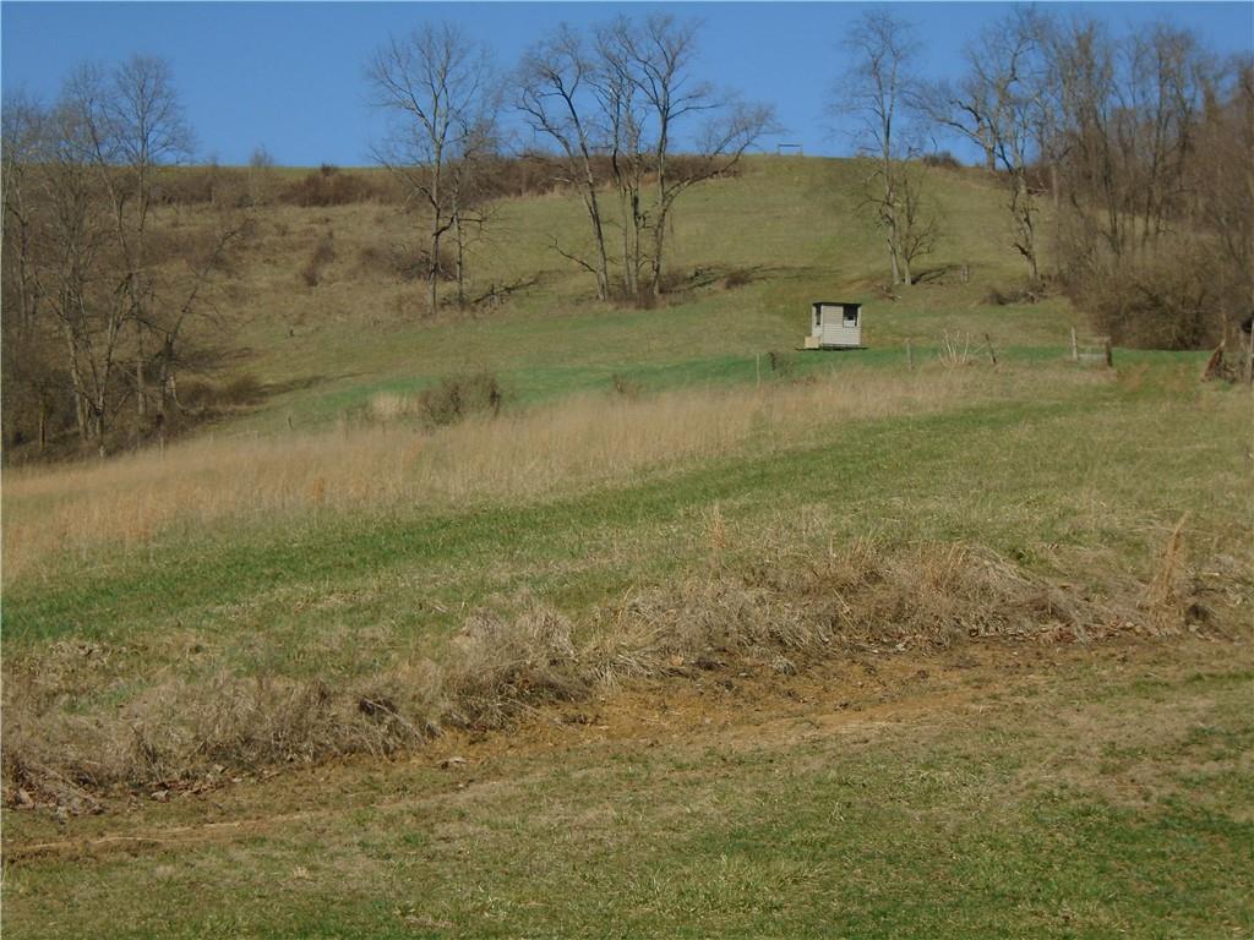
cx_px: 627
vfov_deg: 13.6
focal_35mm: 109
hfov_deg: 18.0
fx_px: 3949
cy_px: 470
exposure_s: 1/500
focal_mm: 19.3
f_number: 5.8
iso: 100
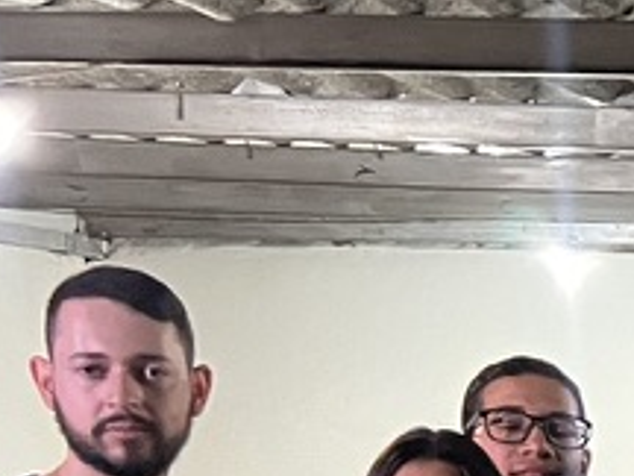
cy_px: 867
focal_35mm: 123
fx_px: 2253
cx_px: 1456
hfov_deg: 12.8
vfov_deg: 11.2
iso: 640
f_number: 1.5
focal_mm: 5.7
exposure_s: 1/40
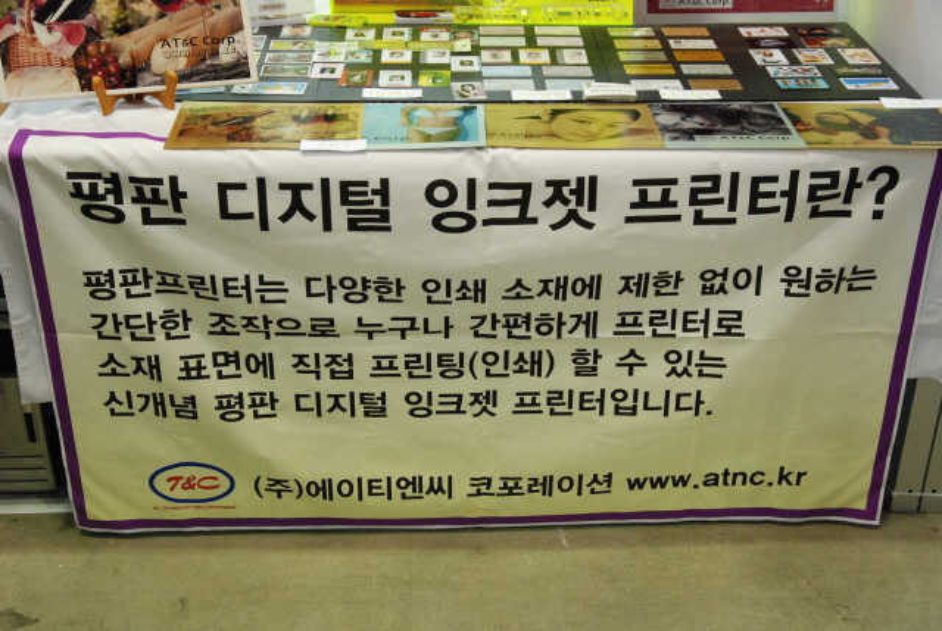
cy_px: 316
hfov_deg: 41.1
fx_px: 1258
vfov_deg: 28.2
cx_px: 471
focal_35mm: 48
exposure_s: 1/60
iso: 1600
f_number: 4.5
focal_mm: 32
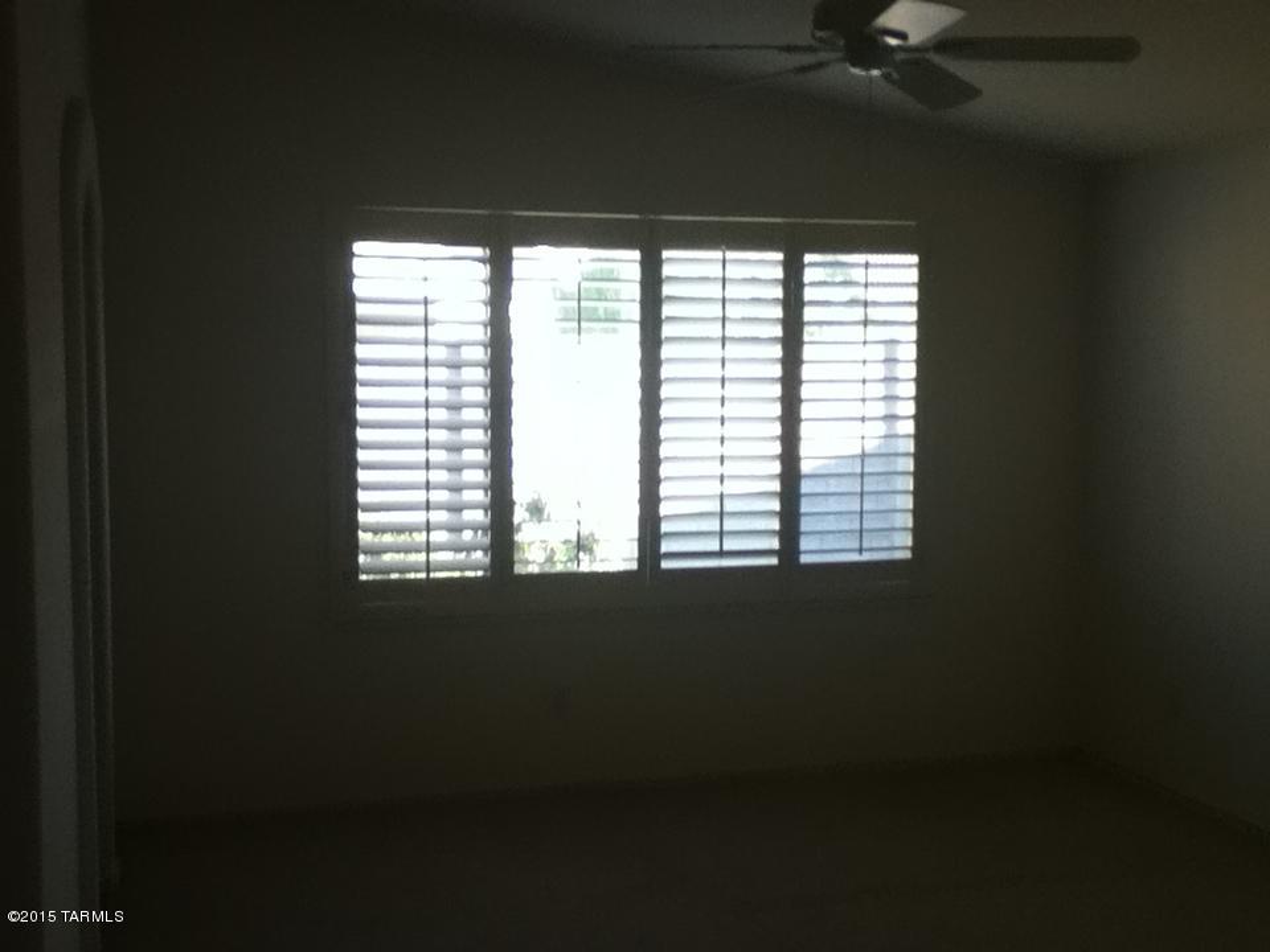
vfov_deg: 44.2
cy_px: 476
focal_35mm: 32
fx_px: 1174
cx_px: 635
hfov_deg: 56.8
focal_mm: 3.85
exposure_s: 1/60
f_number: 2.4
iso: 100
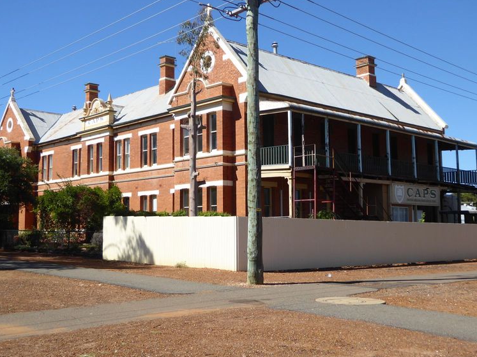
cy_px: 173
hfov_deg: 42.1
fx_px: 620
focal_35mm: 45
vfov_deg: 32.2
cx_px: 223
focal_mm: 7.2
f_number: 3.8
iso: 80
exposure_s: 1/640
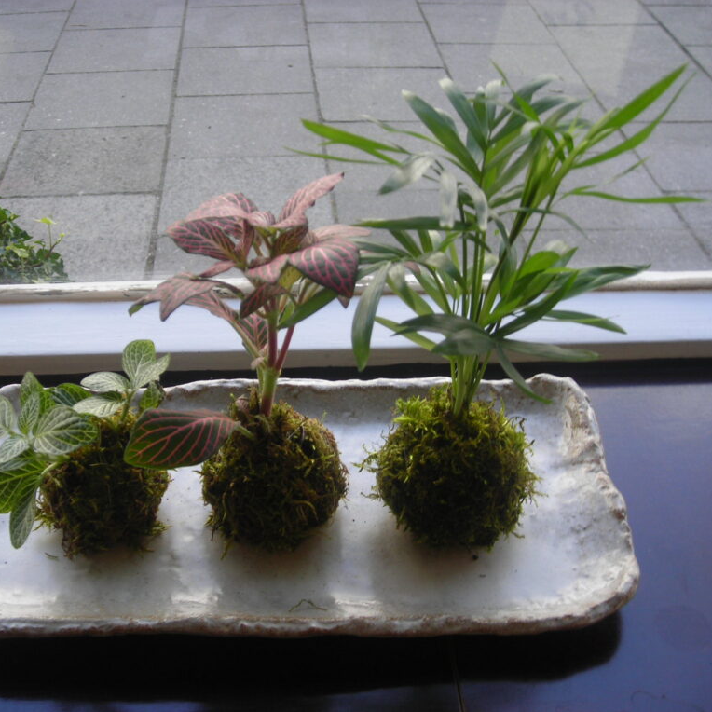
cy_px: 357
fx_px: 1047
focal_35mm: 45
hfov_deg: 37.4
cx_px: 279
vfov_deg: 37.6
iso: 50
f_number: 3.2
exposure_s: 1/63.5
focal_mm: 6.3
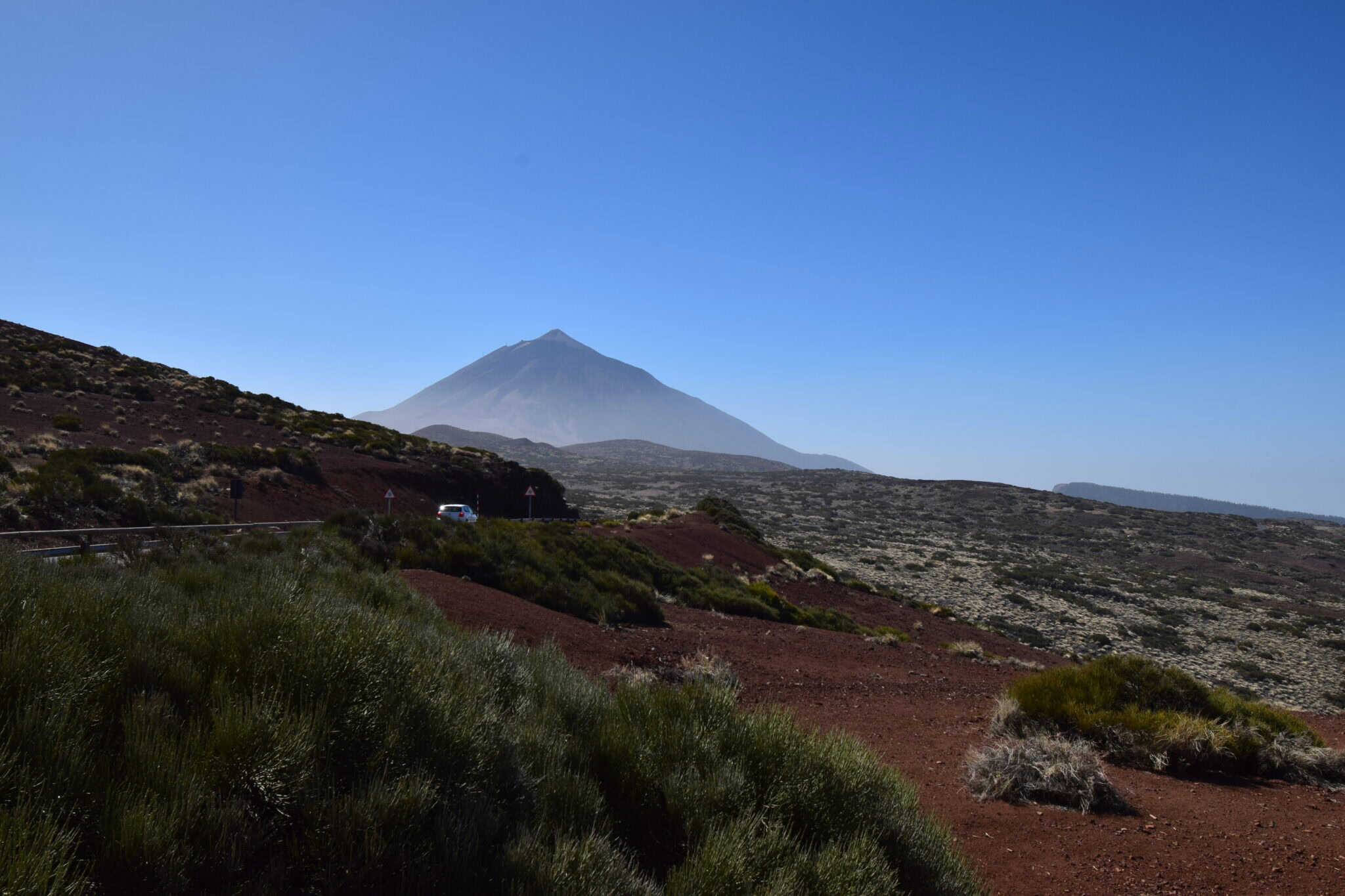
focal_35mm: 30
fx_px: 1121
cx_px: 672
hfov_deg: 61.9
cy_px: 448
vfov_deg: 43.6
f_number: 14
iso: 200
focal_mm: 20
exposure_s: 1/400
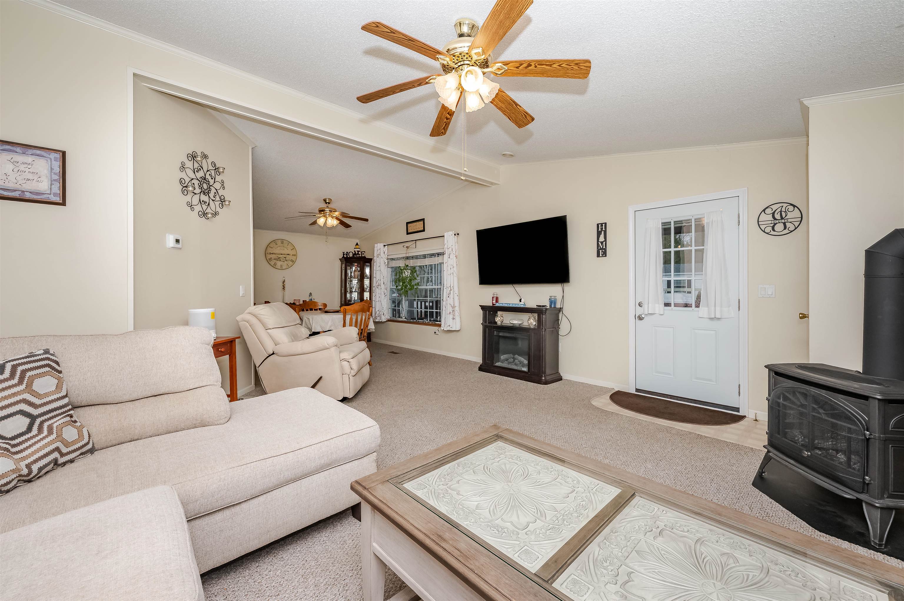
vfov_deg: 81.1
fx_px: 351
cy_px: 300
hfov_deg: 104.3
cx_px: 452
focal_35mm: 14
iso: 500
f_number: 9
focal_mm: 14
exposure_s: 1/125
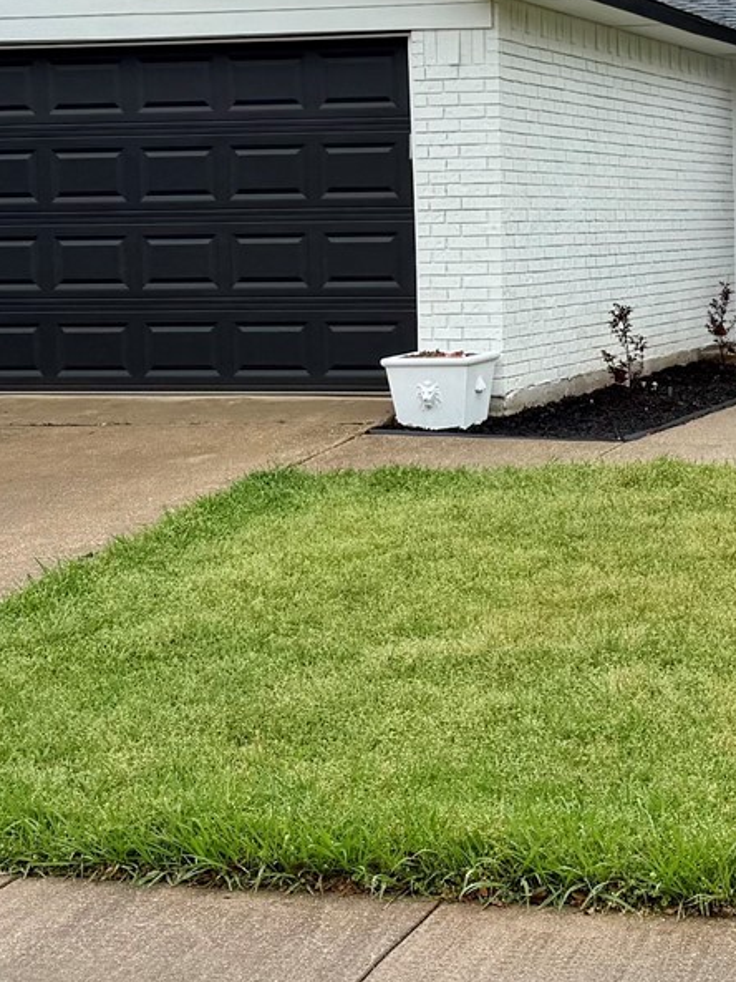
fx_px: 2353
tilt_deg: -3.4
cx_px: 673
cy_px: 322
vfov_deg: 23.4
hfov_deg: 17.5
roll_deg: +1.0
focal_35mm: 83
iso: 80
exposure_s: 1/1091
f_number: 1.78
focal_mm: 6.76
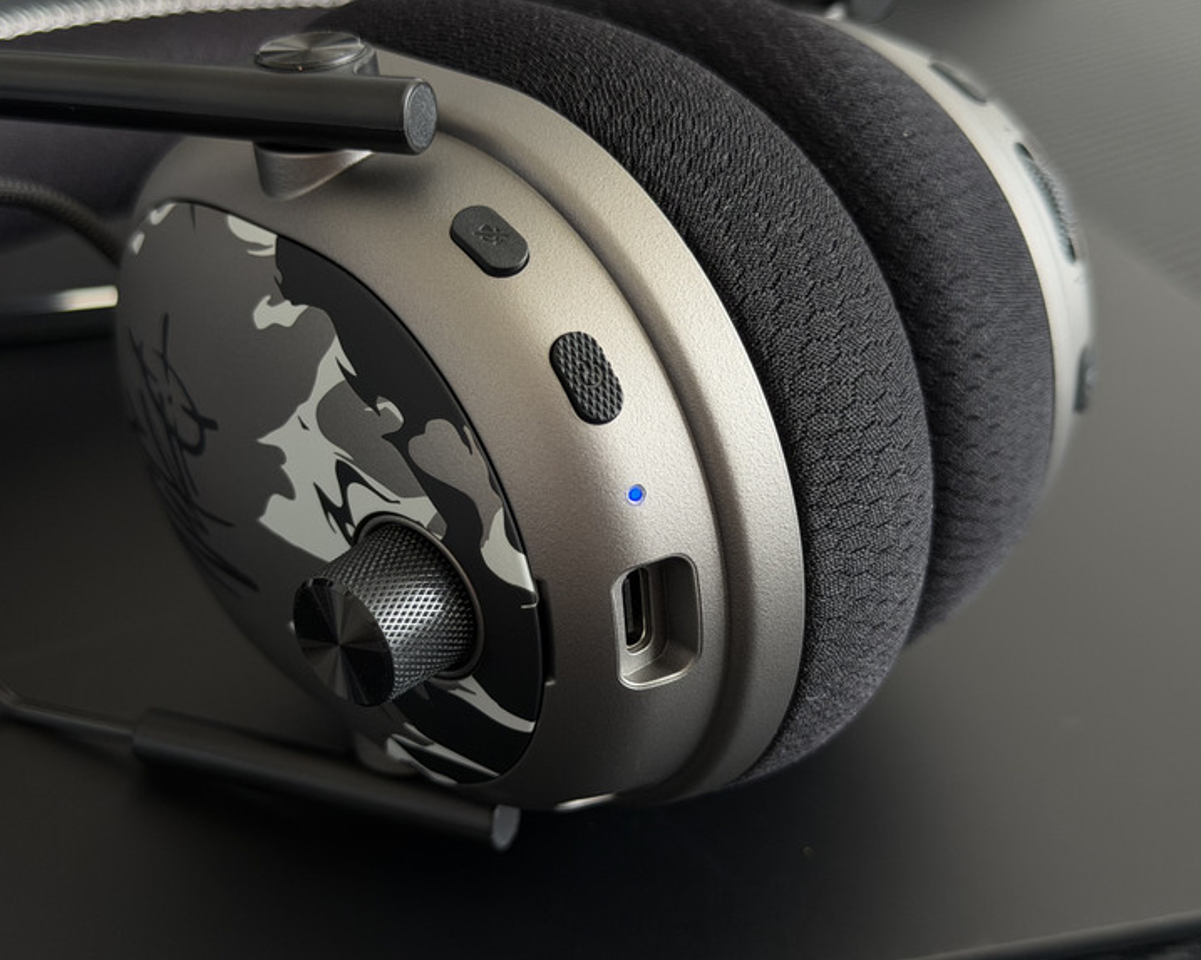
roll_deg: -0.8
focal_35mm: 51
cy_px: 483
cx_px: 551
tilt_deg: -28.8
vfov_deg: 29.7
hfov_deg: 36.6
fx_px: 1812
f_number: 1.78
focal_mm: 6.76
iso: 80
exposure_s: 1/60
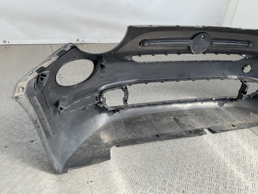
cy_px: 97
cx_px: 129
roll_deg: -11.4
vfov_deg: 48.2
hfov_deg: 61.7
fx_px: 216
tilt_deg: -32.8
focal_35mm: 29
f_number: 1.8
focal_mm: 3
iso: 16
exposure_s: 1/188
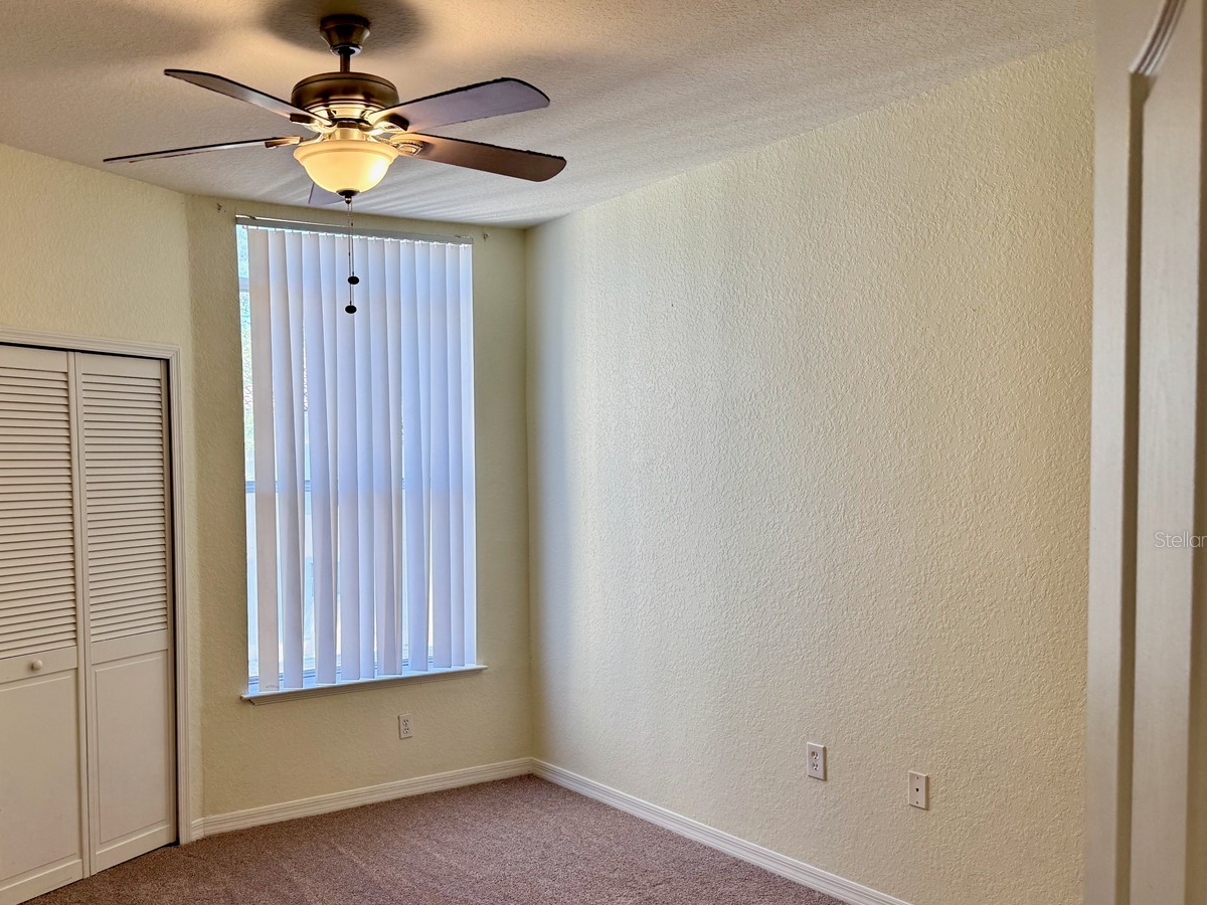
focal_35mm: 32
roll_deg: +1.2
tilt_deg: -4.9
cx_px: 445
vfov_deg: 44.0
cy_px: 539
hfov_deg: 56.1
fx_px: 1116
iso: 64
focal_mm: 6.76
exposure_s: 1/120
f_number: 1.78
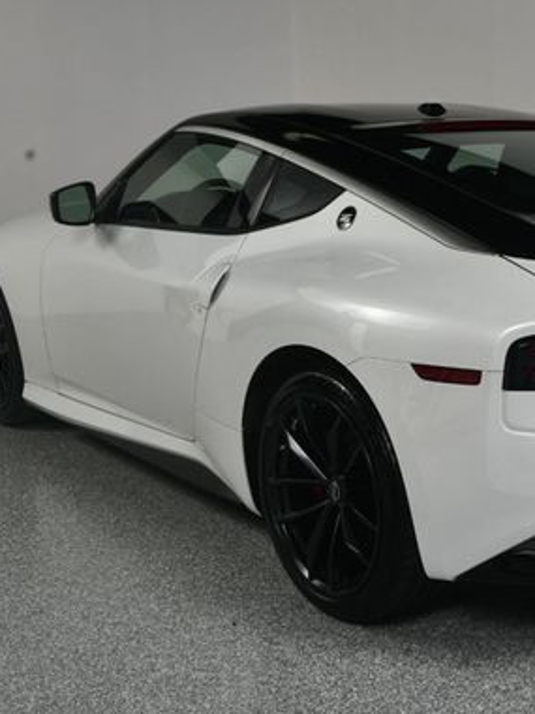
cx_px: 445
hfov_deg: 26.0
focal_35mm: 55
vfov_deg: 34.9
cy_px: 336
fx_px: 1133
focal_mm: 23
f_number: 14
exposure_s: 1/160
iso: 100
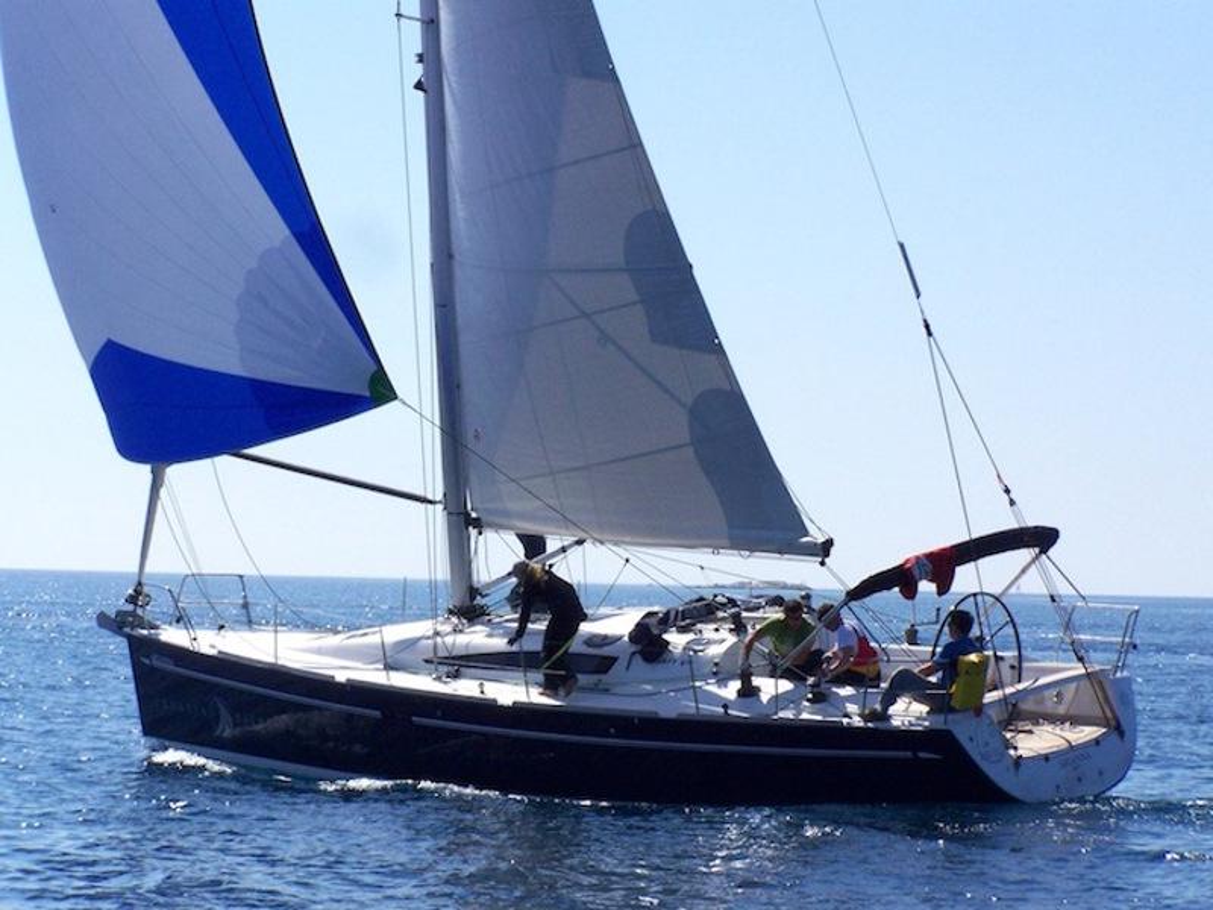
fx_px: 4485
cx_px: 606
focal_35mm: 128
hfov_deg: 15.4
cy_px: 455
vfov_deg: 11.6
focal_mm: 21.2
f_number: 6.3
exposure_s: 1/800
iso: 160
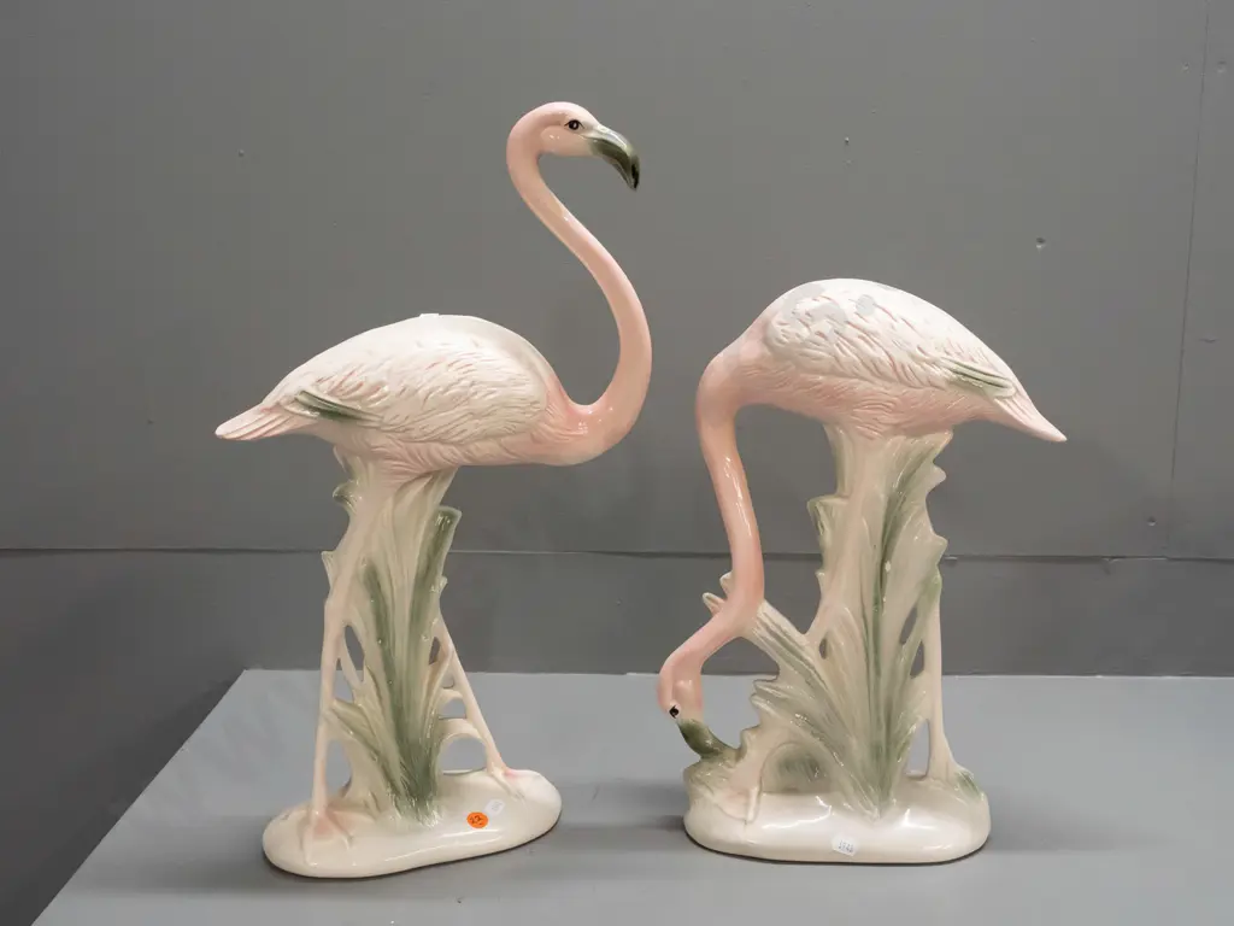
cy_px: 463
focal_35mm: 36
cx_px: 617
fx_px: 1283
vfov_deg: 39.7
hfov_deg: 51.4
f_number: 5.6
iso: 3200
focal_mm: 18
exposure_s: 1/160
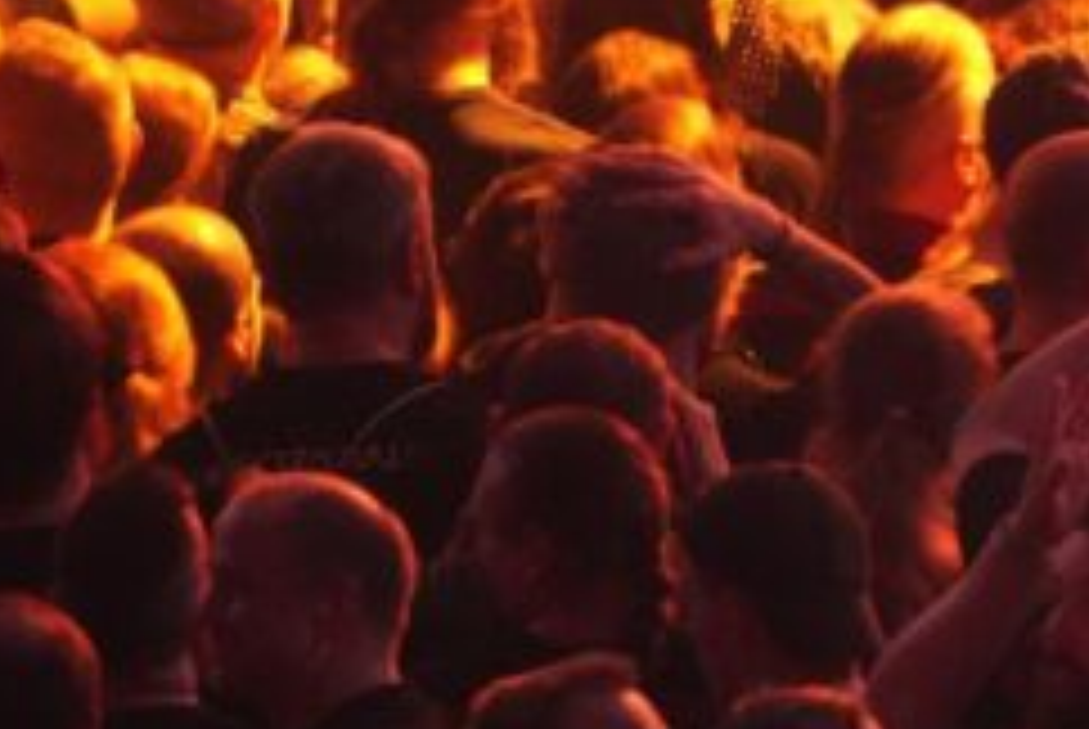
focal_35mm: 1426
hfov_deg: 1.4
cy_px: 315
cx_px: 1602
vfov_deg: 1.0
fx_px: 43188
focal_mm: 300
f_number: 6.3
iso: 6400
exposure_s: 1/30
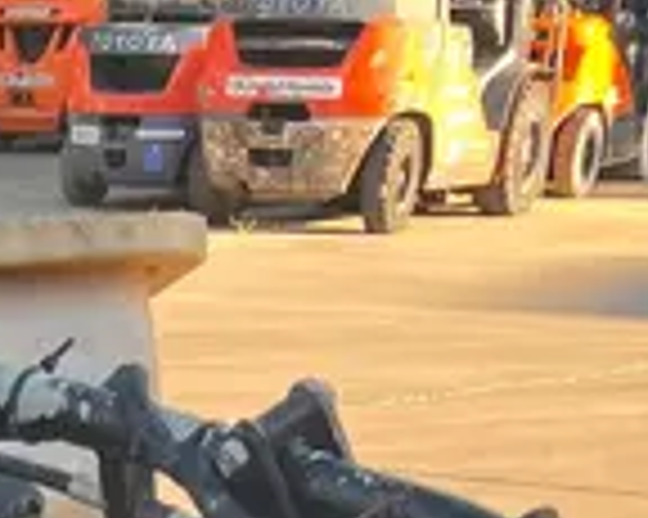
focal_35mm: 129
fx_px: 2472
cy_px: 1646
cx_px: -346
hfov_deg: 13.9
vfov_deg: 9.1
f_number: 1.6
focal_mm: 5.1
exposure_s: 1/176
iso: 40
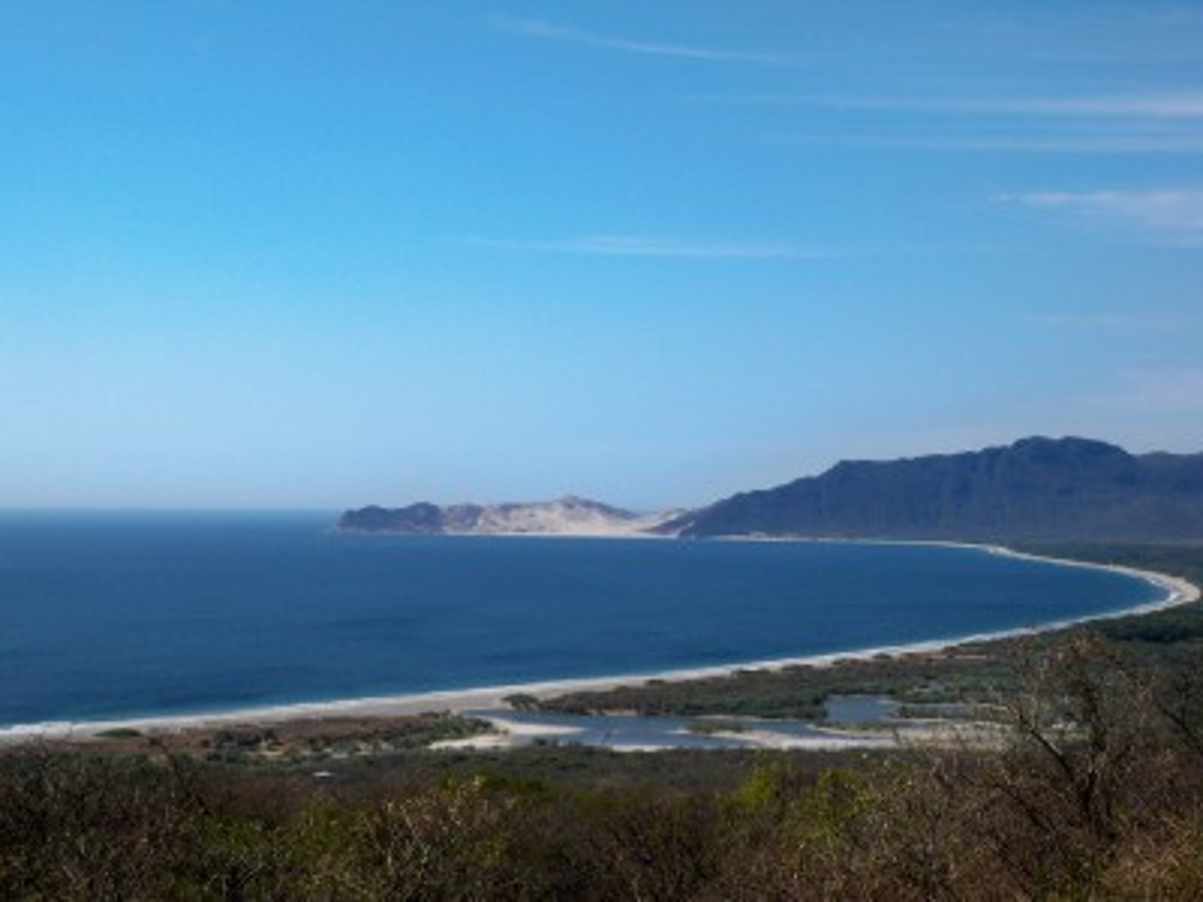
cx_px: 602
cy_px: 451
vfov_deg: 21.6
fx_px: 2363
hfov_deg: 28.6
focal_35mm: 68
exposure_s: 1/400
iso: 64
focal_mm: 12.1
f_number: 6.9
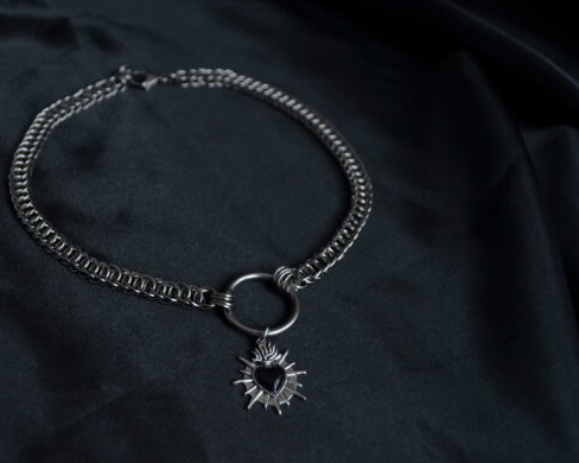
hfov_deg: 47.7
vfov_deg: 39.1
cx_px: 236
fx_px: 651
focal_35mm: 38
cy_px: 233
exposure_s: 1/20
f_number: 5.6
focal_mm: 22
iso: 400
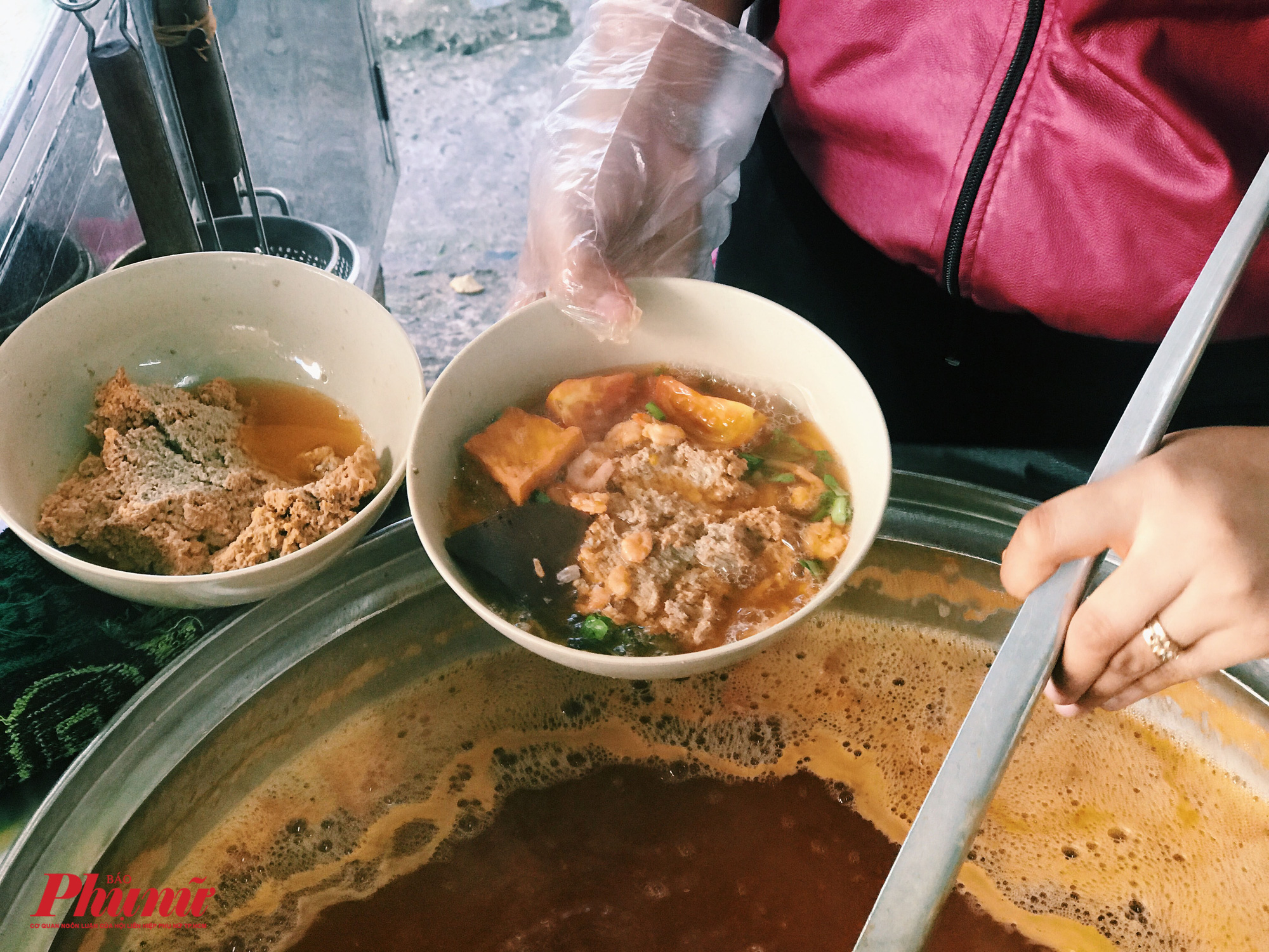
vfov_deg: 25.7
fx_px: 2090
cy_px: 476
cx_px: 634
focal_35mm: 57
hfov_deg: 33.8
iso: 100
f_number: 2.8
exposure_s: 1/50
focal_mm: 6.6
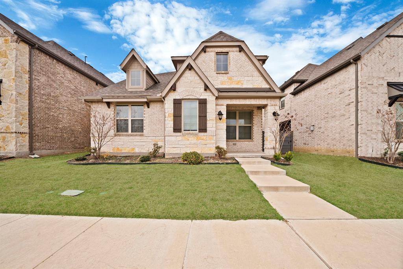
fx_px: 134
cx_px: 202
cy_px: 134
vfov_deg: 90.1
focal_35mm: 12
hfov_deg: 112.6
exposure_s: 1/250
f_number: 9
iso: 640
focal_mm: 12
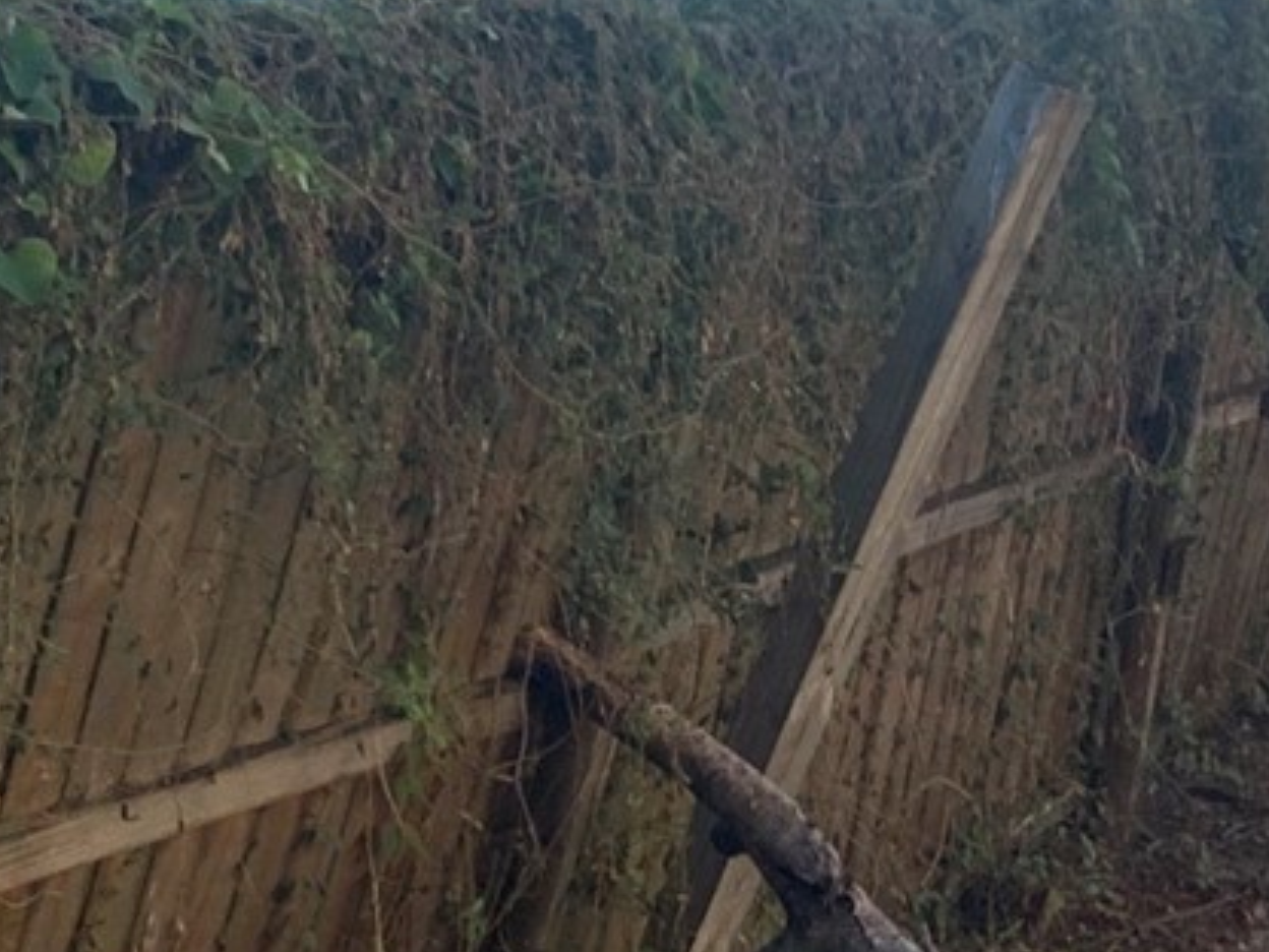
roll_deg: -2.9
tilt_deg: -2.6
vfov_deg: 14.8
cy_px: 525
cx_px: 1327
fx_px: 3666
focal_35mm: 100
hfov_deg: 19.0
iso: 25
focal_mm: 4.25
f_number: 1.8
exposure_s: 1/429
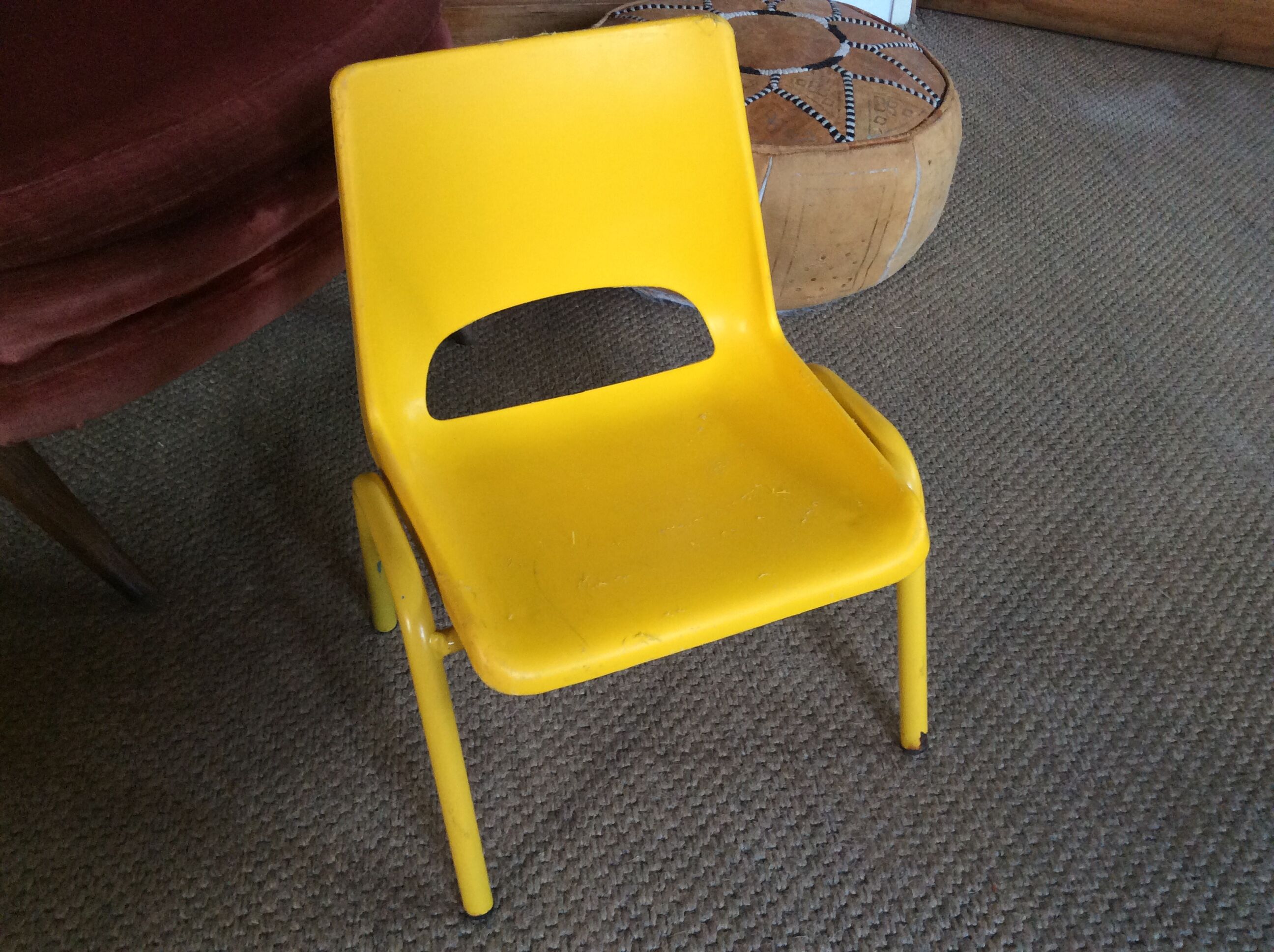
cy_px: 476
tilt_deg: -39.1
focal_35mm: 32
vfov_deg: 44.1
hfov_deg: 56.9
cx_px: 637
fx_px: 1176
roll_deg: +1.5
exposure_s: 1/25
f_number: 2.4
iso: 125
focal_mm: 3.3
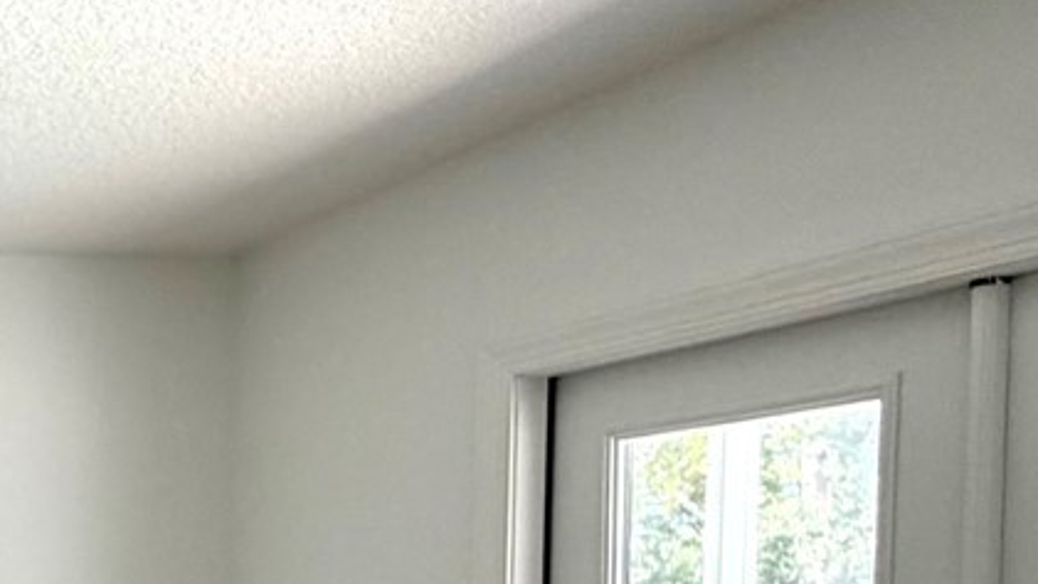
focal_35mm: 58
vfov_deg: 19.7
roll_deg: -0.1
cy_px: 678
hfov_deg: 26.0
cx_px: -540
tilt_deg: -1.6
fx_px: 1597
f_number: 2.2
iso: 80
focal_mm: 2.22
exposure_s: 1/121
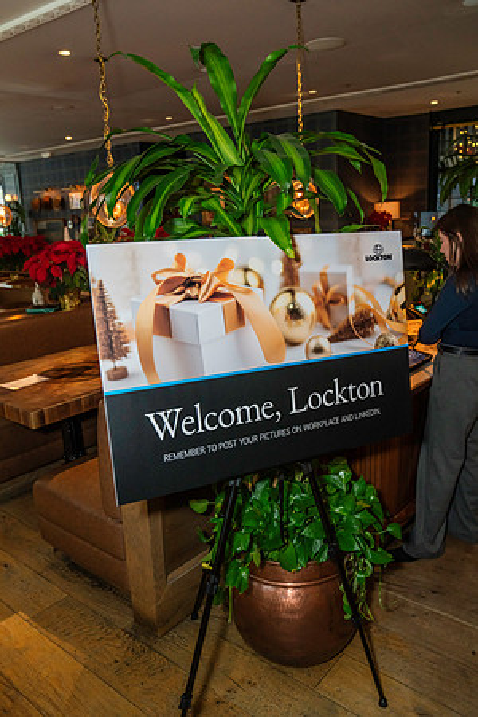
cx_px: 239
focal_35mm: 29
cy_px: 358
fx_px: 578
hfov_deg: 45.0
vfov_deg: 63.7
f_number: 4
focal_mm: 29
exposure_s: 1/160
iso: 2500
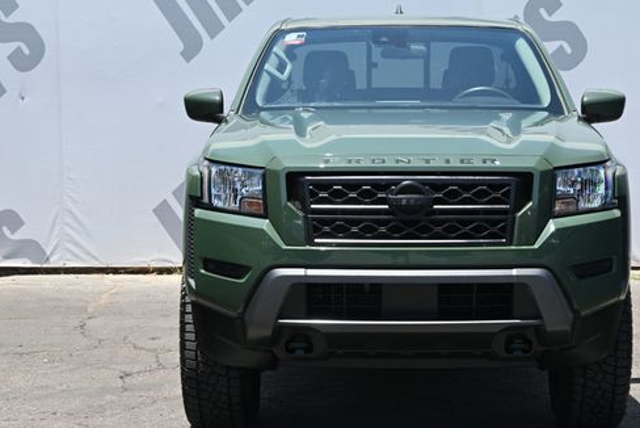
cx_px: 408
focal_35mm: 85
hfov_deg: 23.9
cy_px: 194
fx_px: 1506
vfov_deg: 16.2
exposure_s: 1/250
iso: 180
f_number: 6
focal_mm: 43
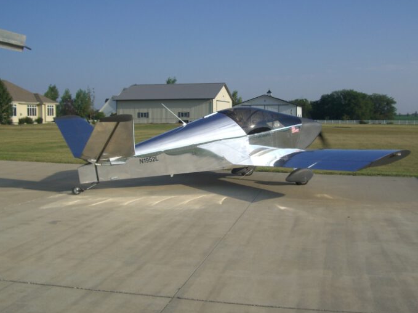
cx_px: 223
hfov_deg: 43.8
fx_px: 519
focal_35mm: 43
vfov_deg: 33.6
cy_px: 142
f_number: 5.6
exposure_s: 1/400
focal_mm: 7.9
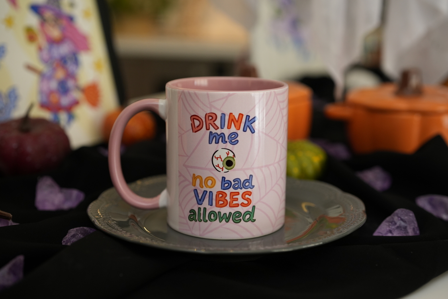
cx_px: 224
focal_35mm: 50
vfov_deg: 27.0
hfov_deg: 39.6
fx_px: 622
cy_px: 150
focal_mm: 50
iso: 1250
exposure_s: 1/200
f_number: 3.2
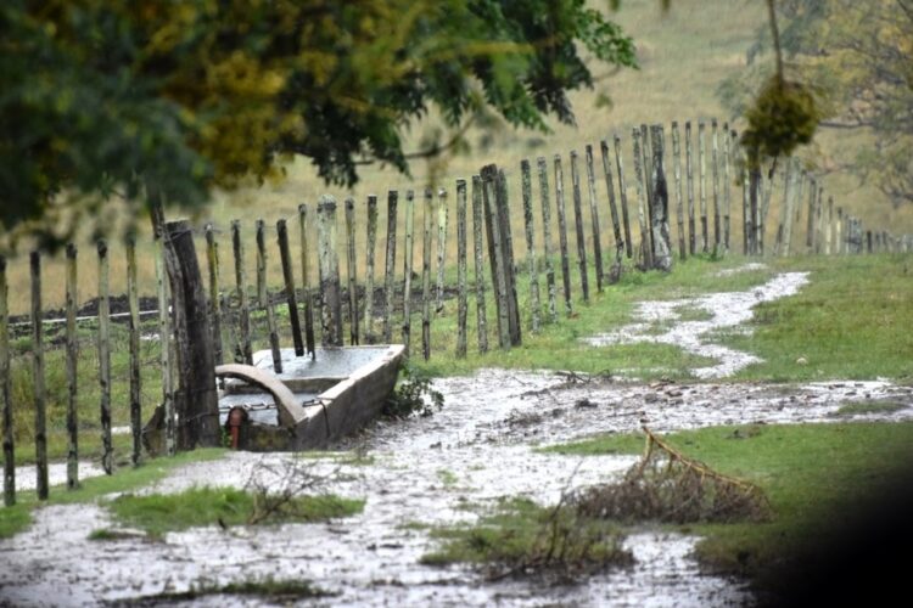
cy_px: 304
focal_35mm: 450
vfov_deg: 3.1
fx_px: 11412
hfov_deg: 4.6
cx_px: 456
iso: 800
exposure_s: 1/125
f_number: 5.6
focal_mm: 300
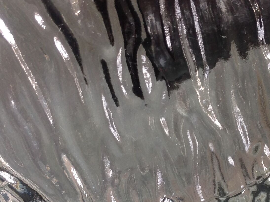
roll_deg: +4.0
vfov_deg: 17.5
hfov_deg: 23.4
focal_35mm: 83
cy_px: 183
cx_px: 197
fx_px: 646
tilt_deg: -28.9
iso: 50
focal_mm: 4.28
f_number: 2.4
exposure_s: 1/20
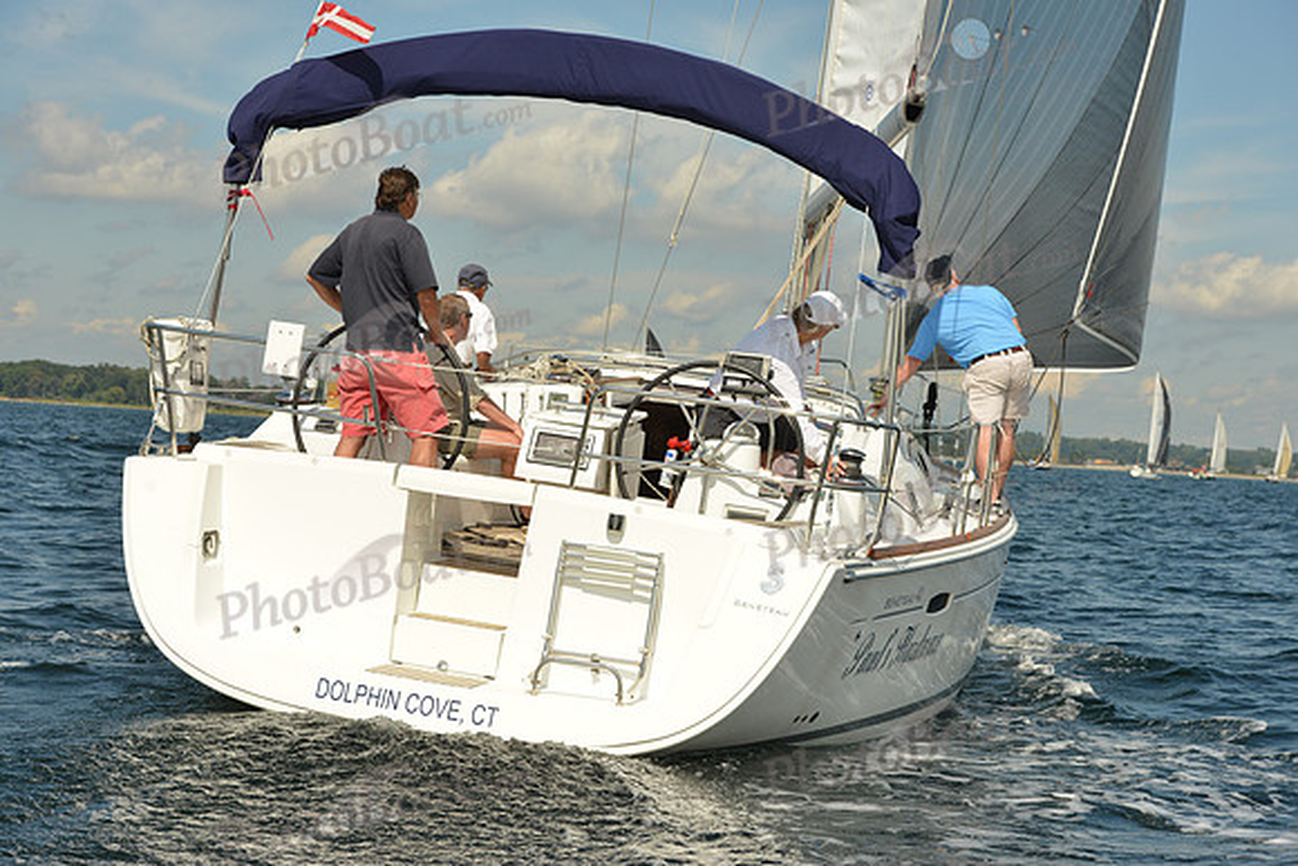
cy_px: 433
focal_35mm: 70
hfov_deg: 28.8
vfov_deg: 19.5
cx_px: 649
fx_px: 2524
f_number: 10
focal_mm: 70
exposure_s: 1/1250
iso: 320
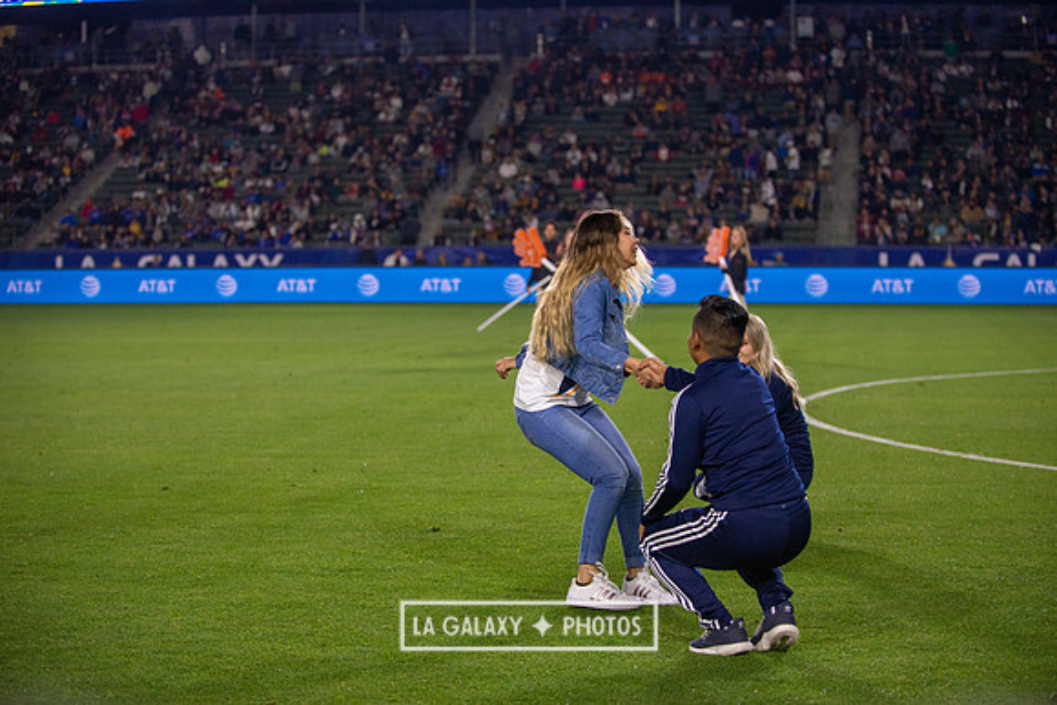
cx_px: 528
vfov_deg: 18.2
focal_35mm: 75
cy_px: 352
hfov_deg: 27.0
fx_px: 2202
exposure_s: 1/2500
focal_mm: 75
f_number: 2.8
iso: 1600
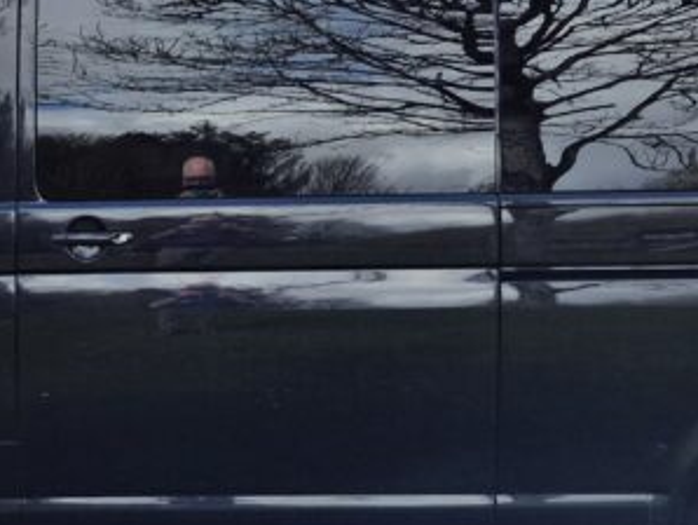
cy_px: 185
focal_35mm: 79
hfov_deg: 24.4
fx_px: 1594
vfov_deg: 18.6
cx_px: 180
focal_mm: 5.4
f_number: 1.8
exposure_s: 1/2960
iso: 25
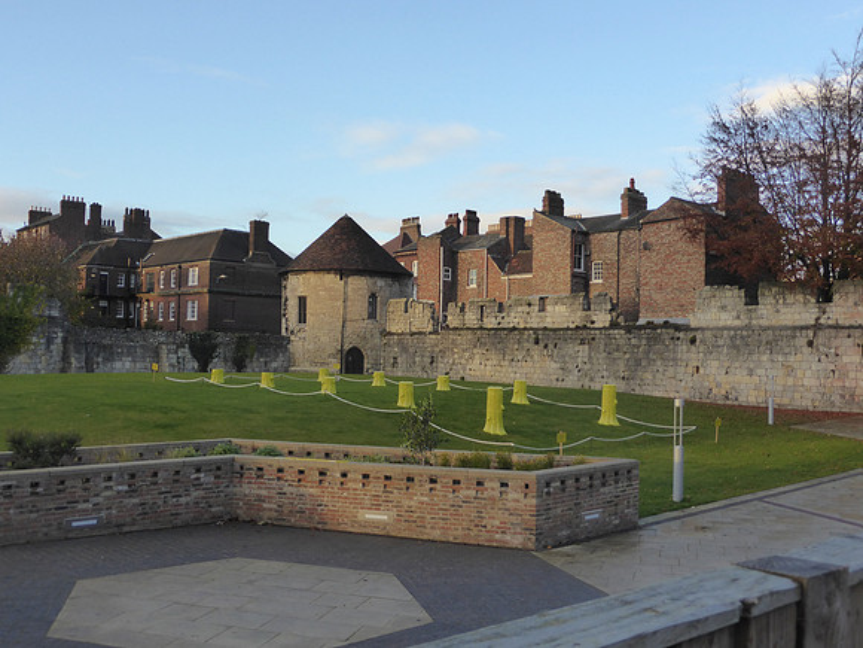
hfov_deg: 52.6
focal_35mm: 35
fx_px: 873
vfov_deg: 40.7
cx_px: 432
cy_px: 324
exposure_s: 1/250
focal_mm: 6.1
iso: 200
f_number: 3.7
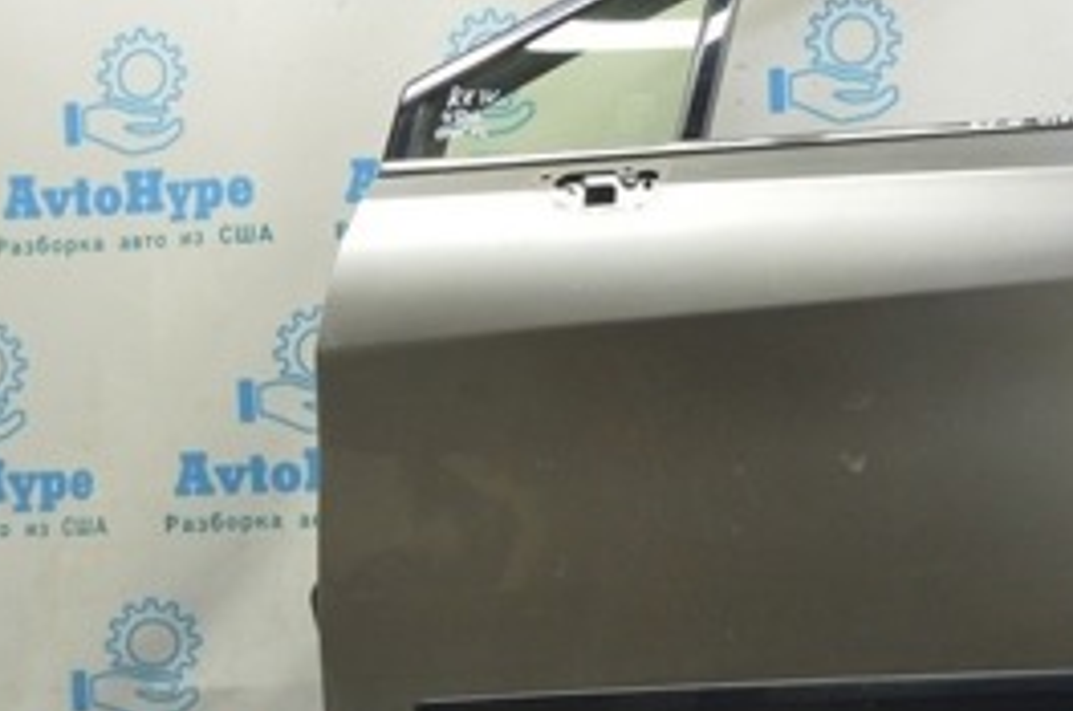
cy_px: 465
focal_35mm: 80
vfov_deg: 17.0
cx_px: 797
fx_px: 2380
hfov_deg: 25.1
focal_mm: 22
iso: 400
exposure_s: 1/20
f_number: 5.6
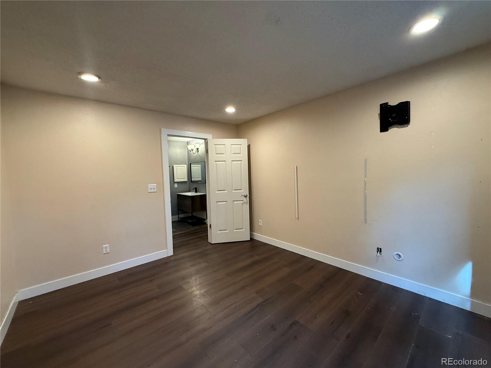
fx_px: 199
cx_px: 246
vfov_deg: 85.7
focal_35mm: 14
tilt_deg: -2.6
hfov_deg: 102.1
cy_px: 184
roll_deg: +1.2
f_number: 2.2
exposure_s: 1/120
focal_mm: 2.22
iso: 400
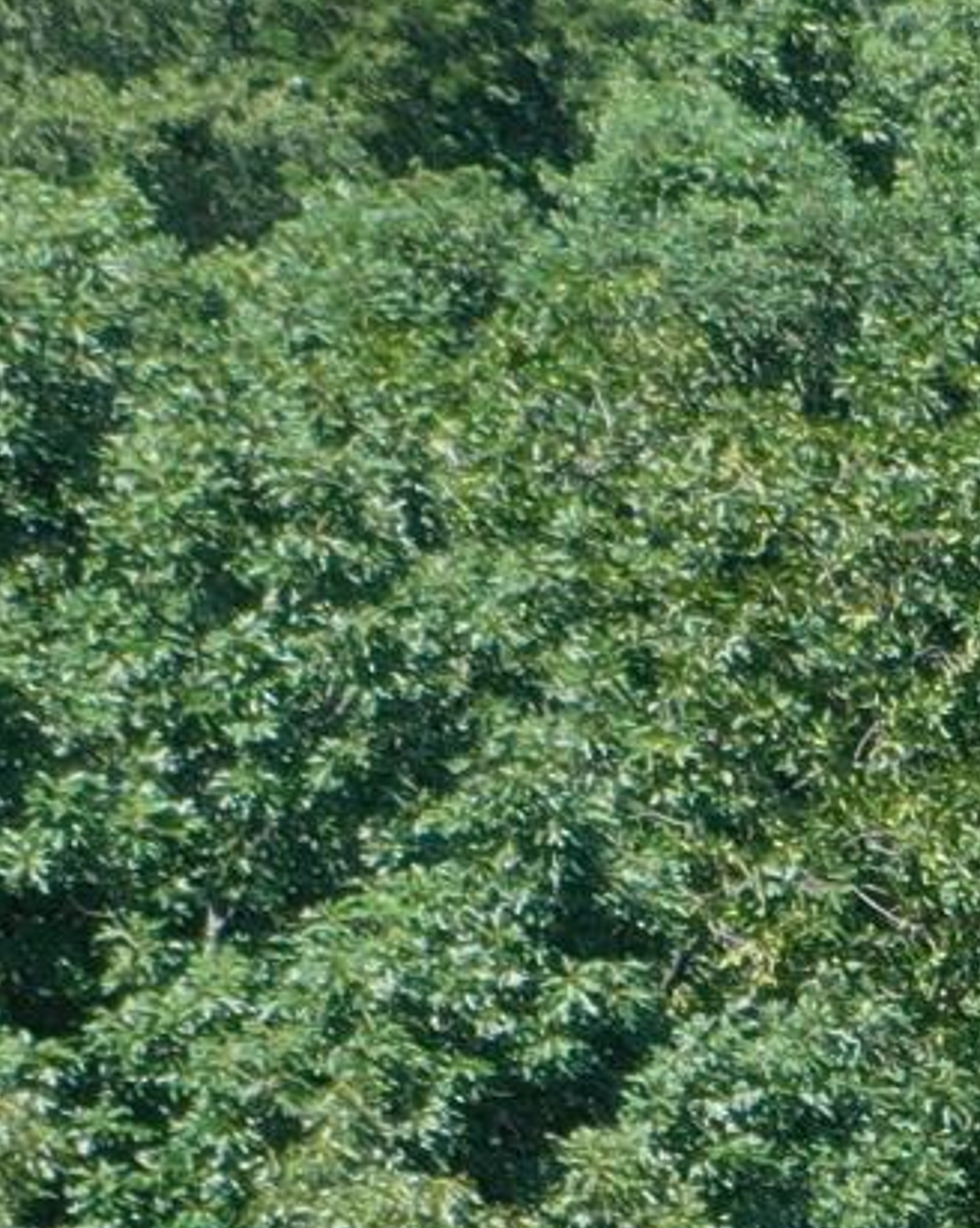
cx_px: 4425
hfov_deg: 6.1
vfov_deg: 9.5
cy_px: 2253
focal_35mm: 192
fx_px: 6971
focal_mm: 10.26
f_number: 5.6
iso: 100
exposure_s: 1/240
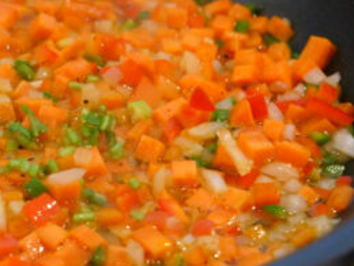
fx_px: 1207
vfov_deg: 12.6
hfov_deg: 16.2
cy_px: 141
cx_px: -42
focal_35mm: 118
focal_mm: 24
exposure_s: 1/60
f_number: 3.5
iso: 3200
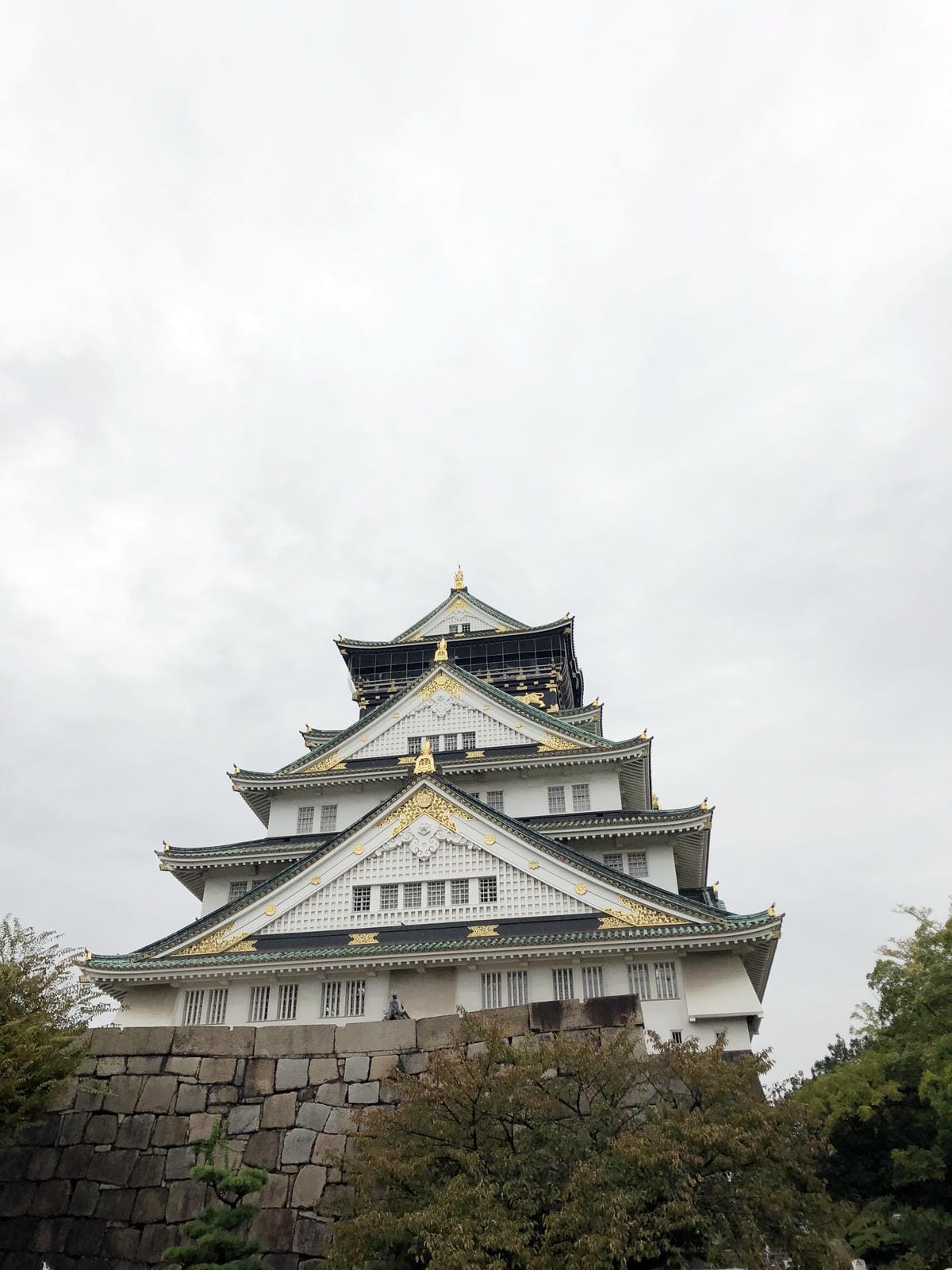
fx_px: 1063
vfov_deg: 61.7
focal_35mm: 29
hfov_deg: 48.2
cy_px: 635
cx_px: 476
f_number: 1.8
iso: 20
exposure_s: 1/1600
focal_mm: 3.99
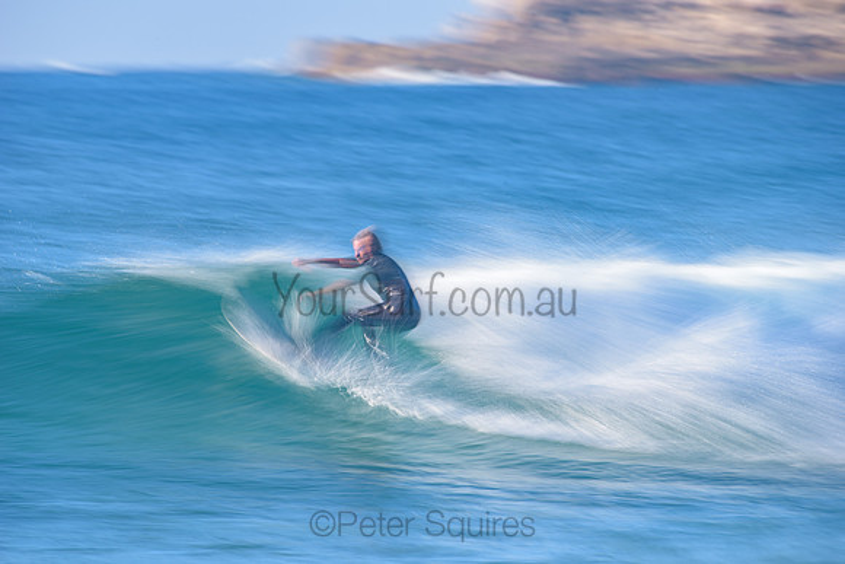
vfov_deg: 2.8
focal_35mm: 500
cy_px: 282
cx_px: 422
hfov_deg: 4.1
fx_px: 11738
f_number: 11
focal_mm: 500
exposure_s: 1/6
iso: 31
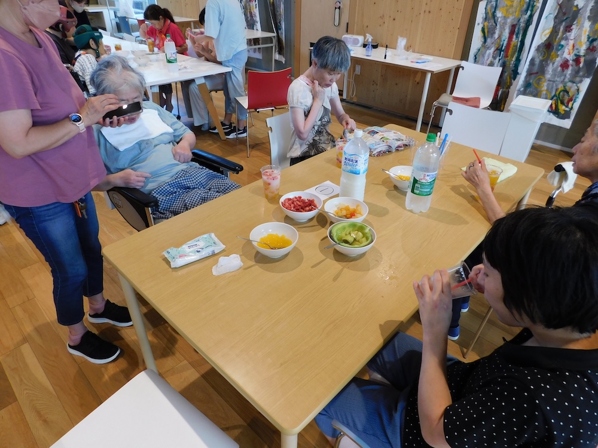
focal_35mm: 23
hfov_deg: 73.9
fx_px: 397
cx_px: 299
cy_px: 224
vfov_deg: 58.9
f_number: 3
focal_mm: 4
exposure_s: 1/40
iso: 125
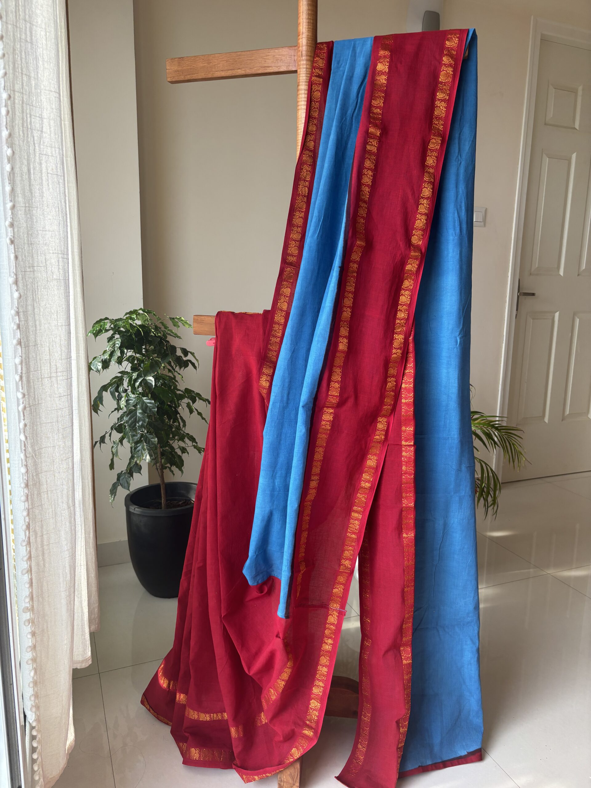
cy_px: 394
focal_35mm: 26
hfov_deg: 53.1
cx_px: 296
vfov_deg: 67.3
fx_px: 592
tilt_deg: -11.0
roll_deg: -1.7
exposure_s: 1/121
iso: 50
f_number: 1.6
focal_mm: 5.96
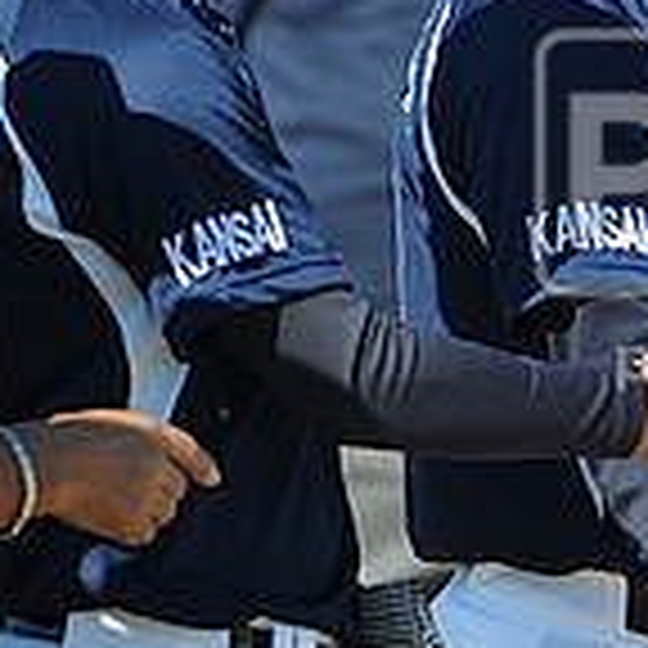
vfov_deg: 1.1
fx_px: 32573
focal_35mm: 1538
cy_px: 196
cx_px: 1071
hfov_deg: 1.1
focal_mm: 300
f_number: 4
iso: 200
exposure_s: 1/1000
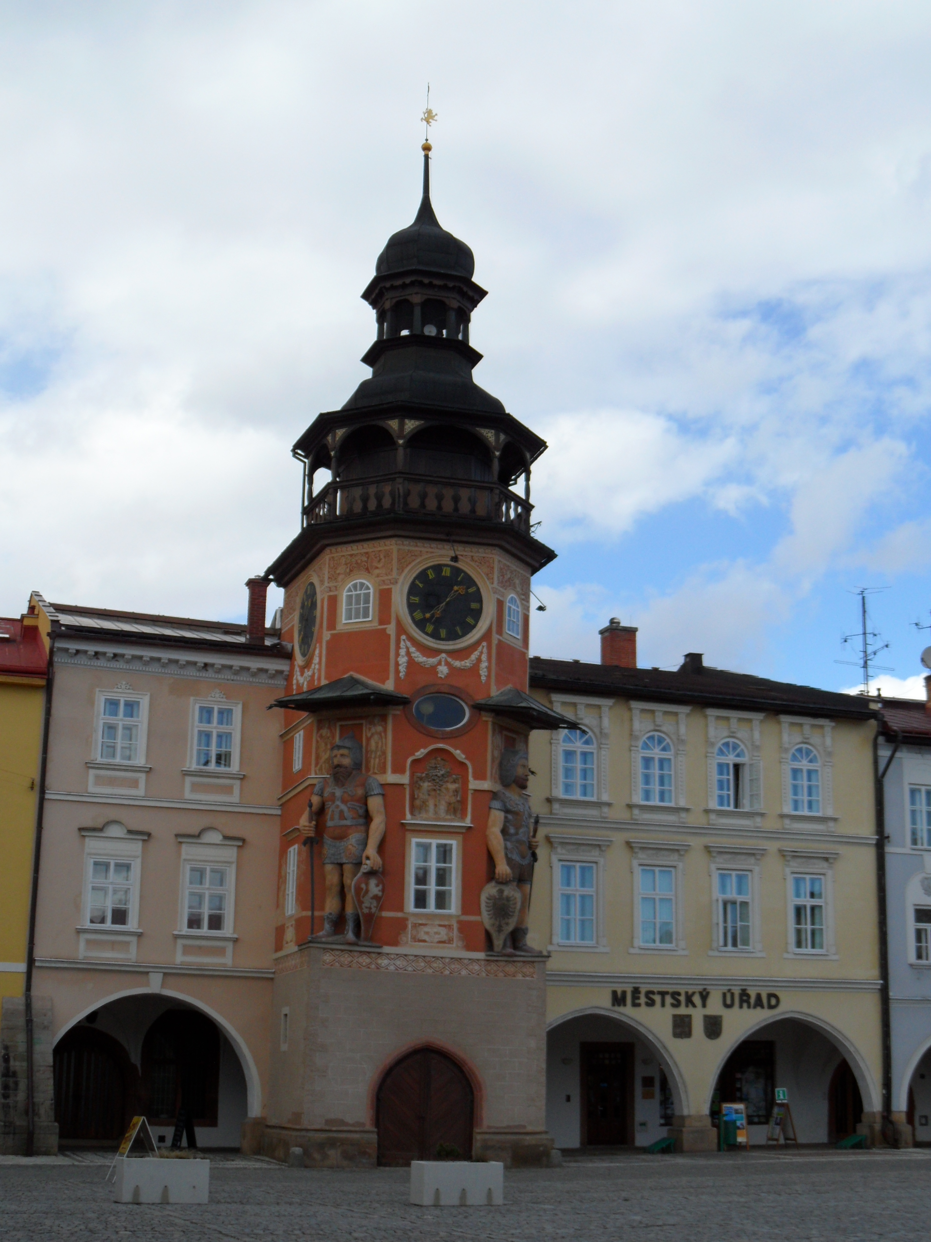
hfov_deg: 29.1
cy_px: 621
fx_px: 1793
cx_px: 466
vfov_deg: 38.2
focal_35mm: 50
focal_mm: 8.2
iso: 80
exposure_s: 1/750
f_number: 3.8
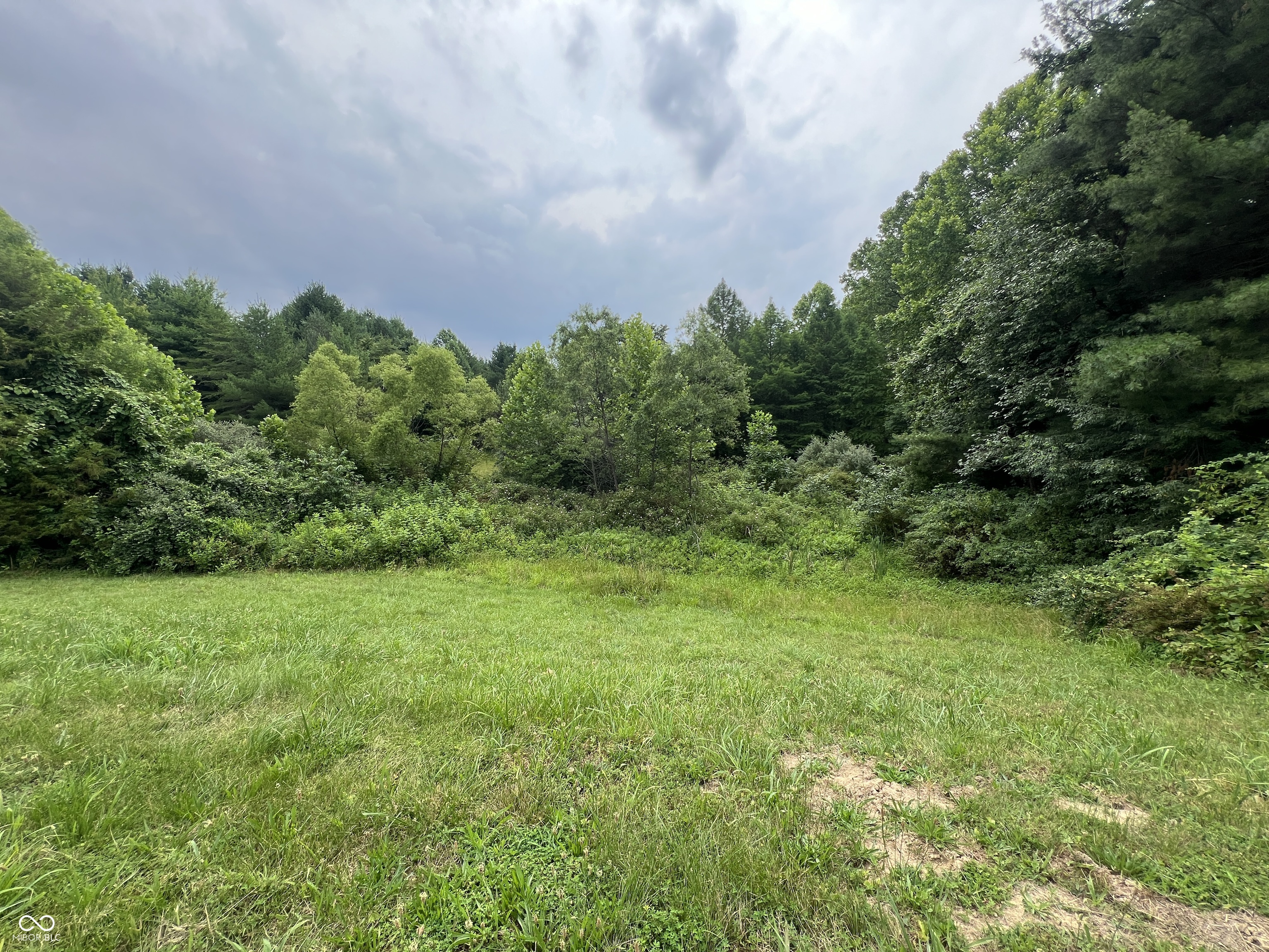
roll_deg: +1.8
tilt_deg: -9.6
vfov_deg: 89.9
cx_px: 634
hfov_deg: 106.2
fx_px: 477
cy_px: 476
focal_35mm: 13
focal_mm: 1.57
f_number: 1.8
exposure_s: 1/376
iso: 32
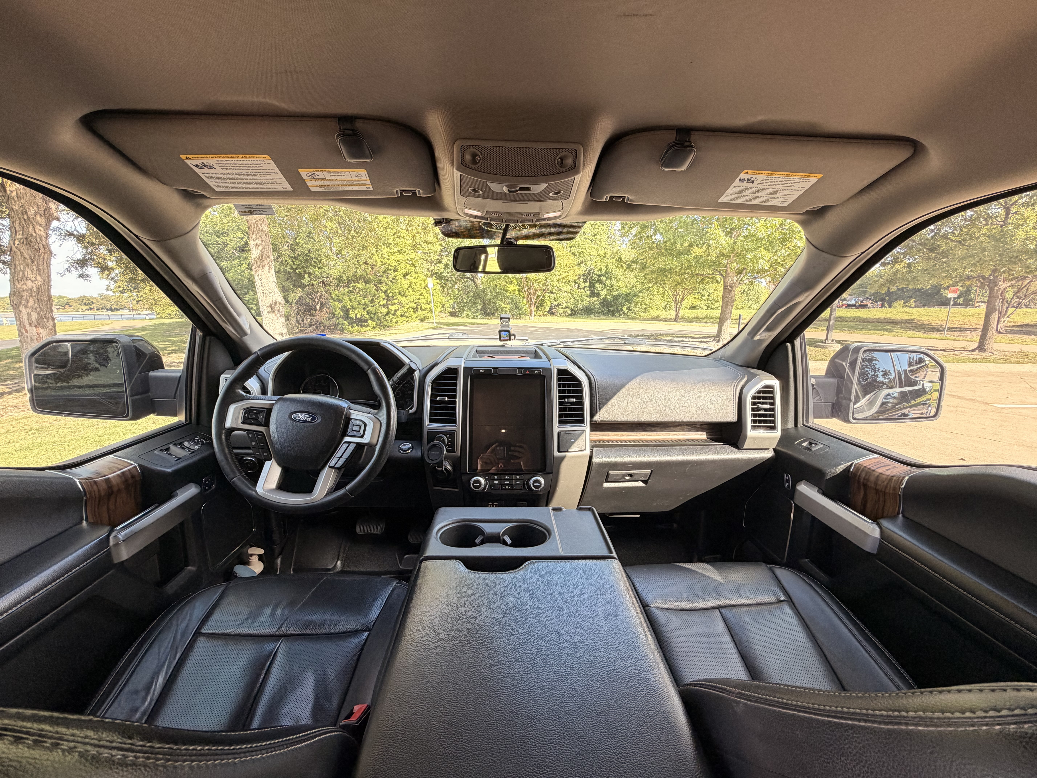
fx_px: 419
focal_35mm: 14
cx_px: 518
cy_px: 389
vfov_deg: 85.7
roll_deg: -0.2
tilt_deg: -11.3
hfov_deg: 102.1
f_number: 2.2
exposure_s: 1/121
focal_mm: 2.22
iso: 100
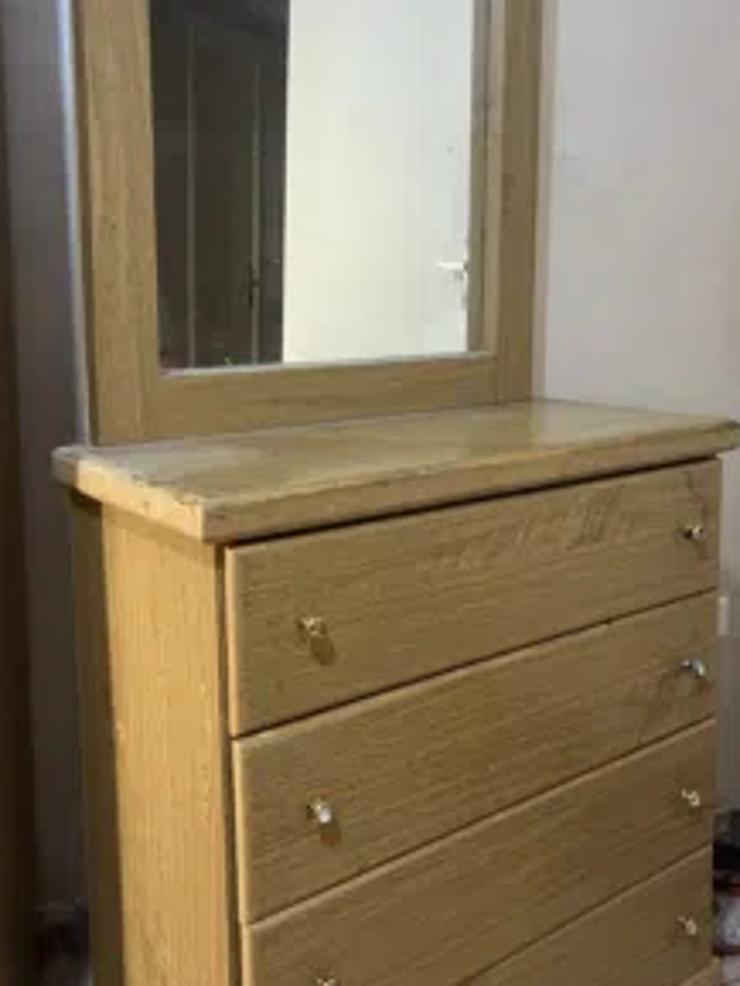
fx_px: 1025
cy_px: 406
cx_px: 396
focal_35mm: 36
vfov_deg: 51.1
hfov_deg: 39.7
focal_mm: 5.1
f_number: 1.6
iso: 400
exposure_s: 1/60
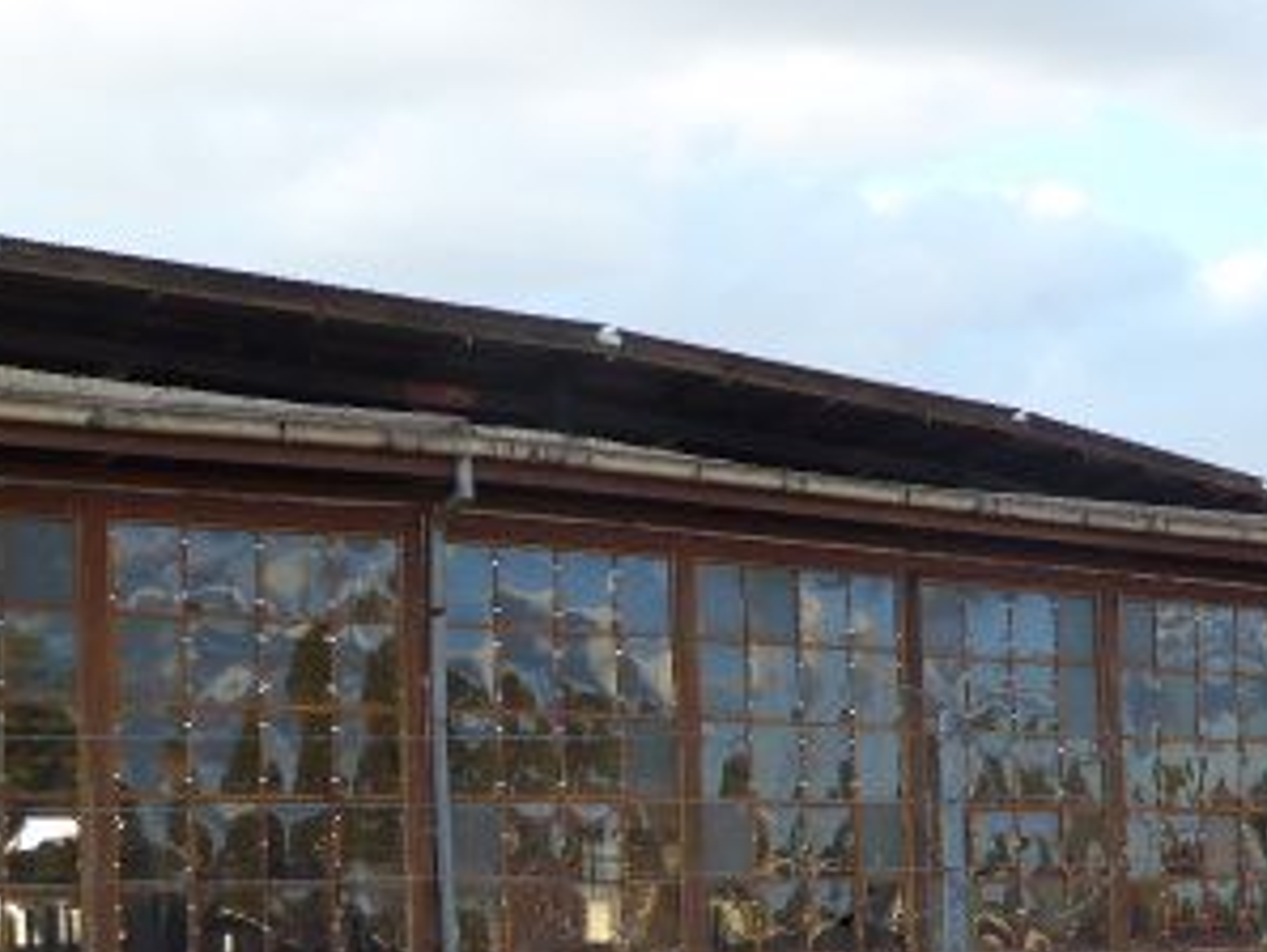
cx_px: 719
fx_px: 2674
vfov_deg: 19.8
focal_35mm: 73
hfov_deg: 26.6
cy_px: 871
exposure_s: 1/80
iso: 80
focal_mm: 5.8
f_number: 3.6
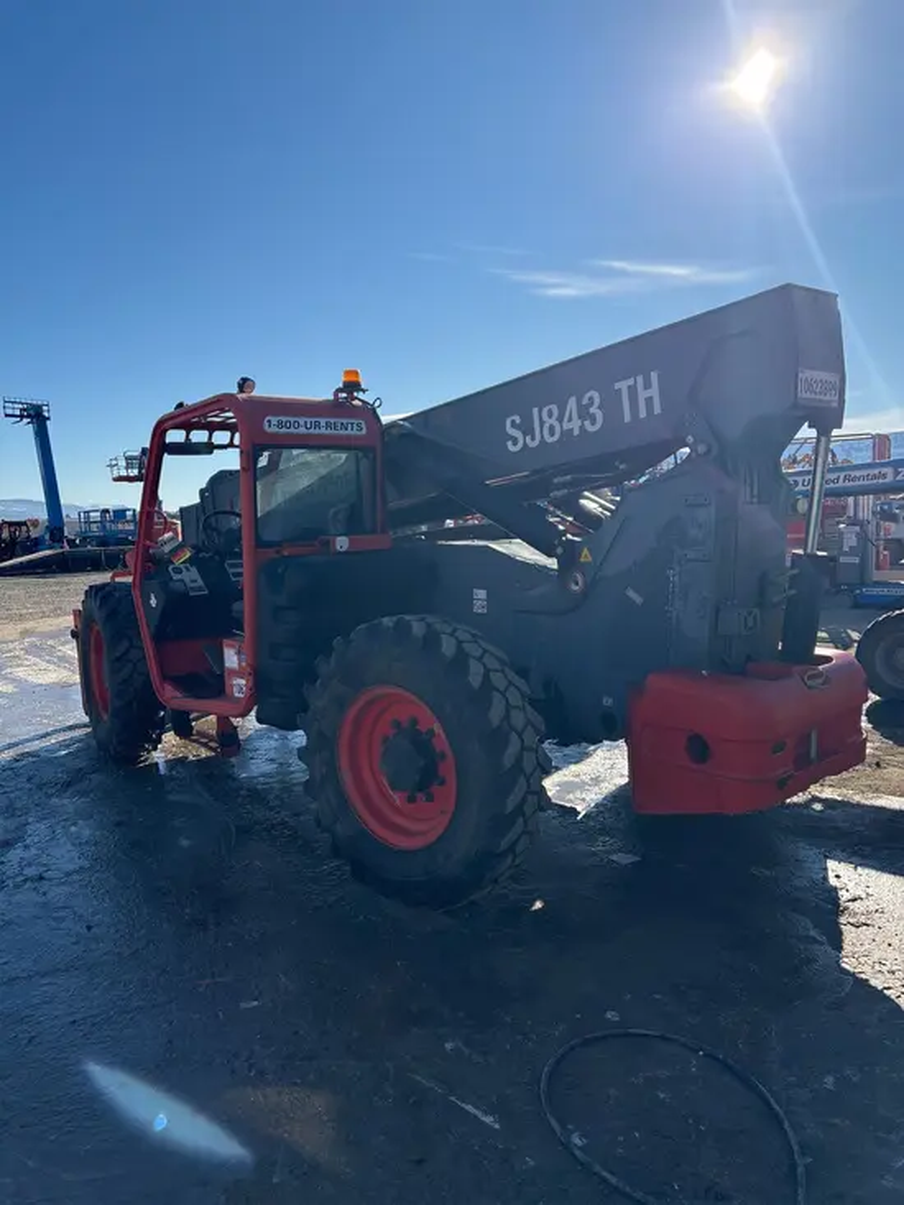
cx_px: 452
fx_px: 905
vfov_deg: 67.3
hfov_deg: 53.1
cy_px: 602
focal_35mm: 26
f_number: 1.6
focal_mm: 5.96
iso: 64
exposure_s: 1/5348
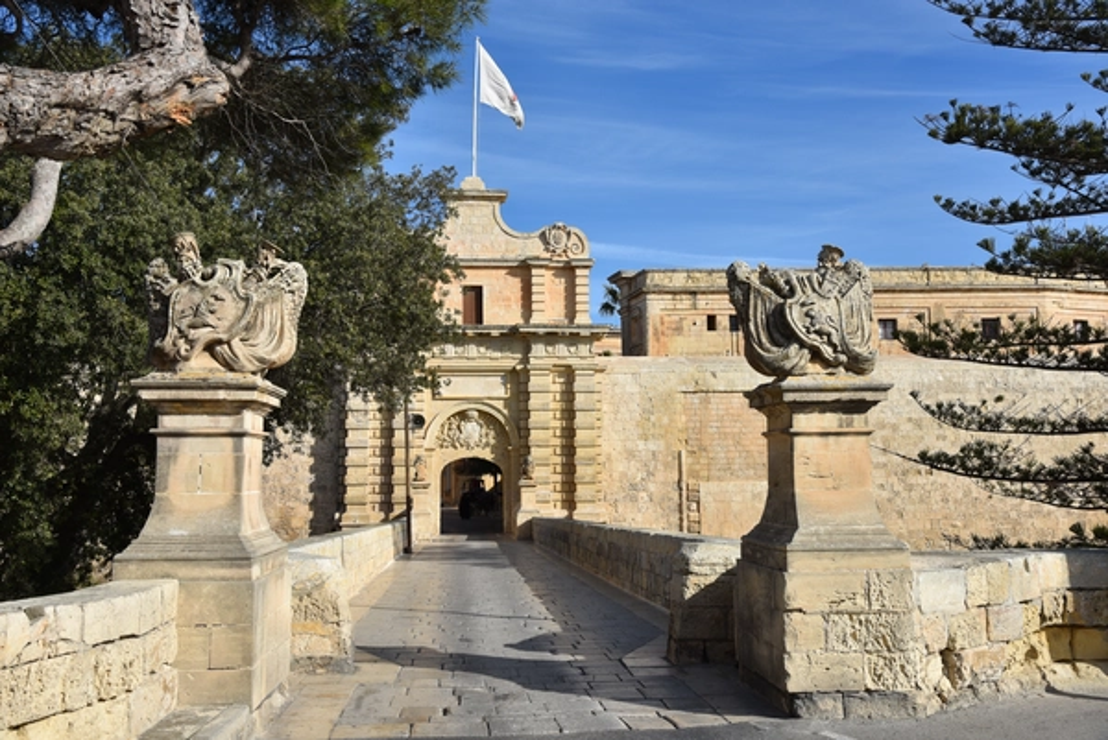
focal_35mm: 32
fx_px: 986
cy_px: 370
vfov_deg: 41.2
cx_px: 554
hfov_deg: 58.7
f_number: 10
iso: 200
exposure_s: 1/400
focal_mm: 32
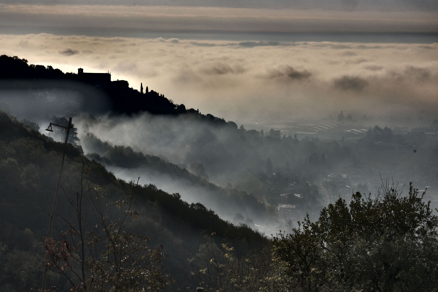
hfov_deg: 24.5
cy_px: 146
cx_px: 219
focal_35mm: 83
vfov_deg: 16.5
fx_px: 1010
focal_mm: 55
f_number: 22
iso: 160
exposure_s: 1/250
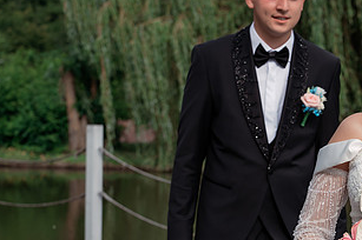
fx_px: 1195
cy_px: 175
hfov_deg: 17.1
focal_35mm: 119
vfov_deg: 11.5
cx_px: 288
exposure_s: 1/500
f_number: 5
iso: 160
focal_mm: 63
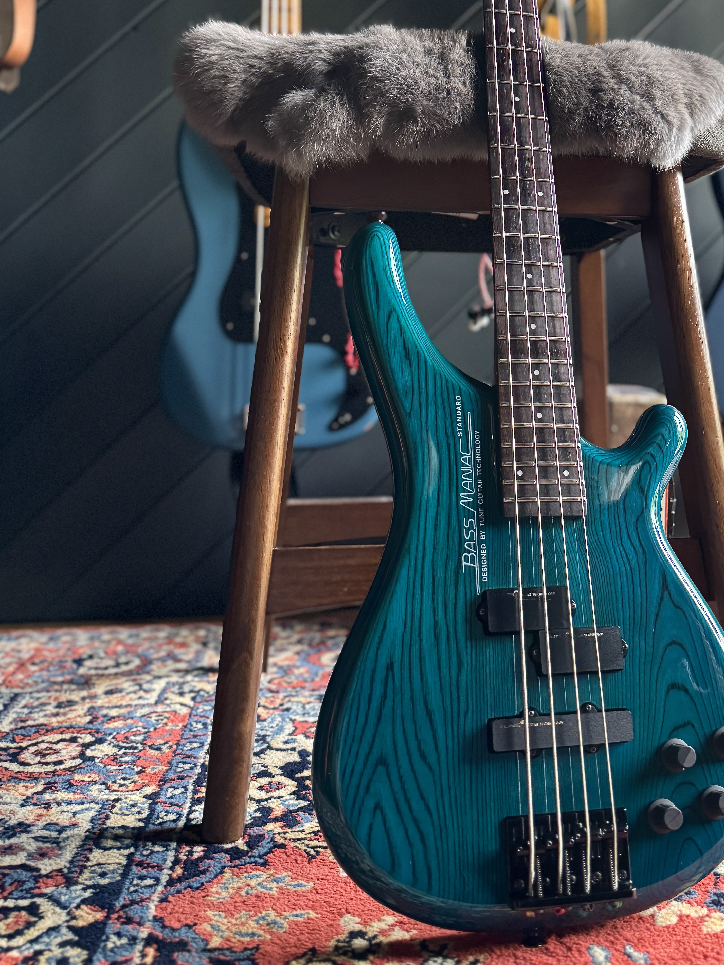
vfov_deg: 50.5
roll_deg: -0.1
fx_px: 1004
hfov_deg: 38.8
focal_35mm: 36
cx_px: 523
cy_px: 329
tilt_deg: +3.8
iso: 800
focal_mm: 6.76
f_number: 1.78
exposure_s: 1/50
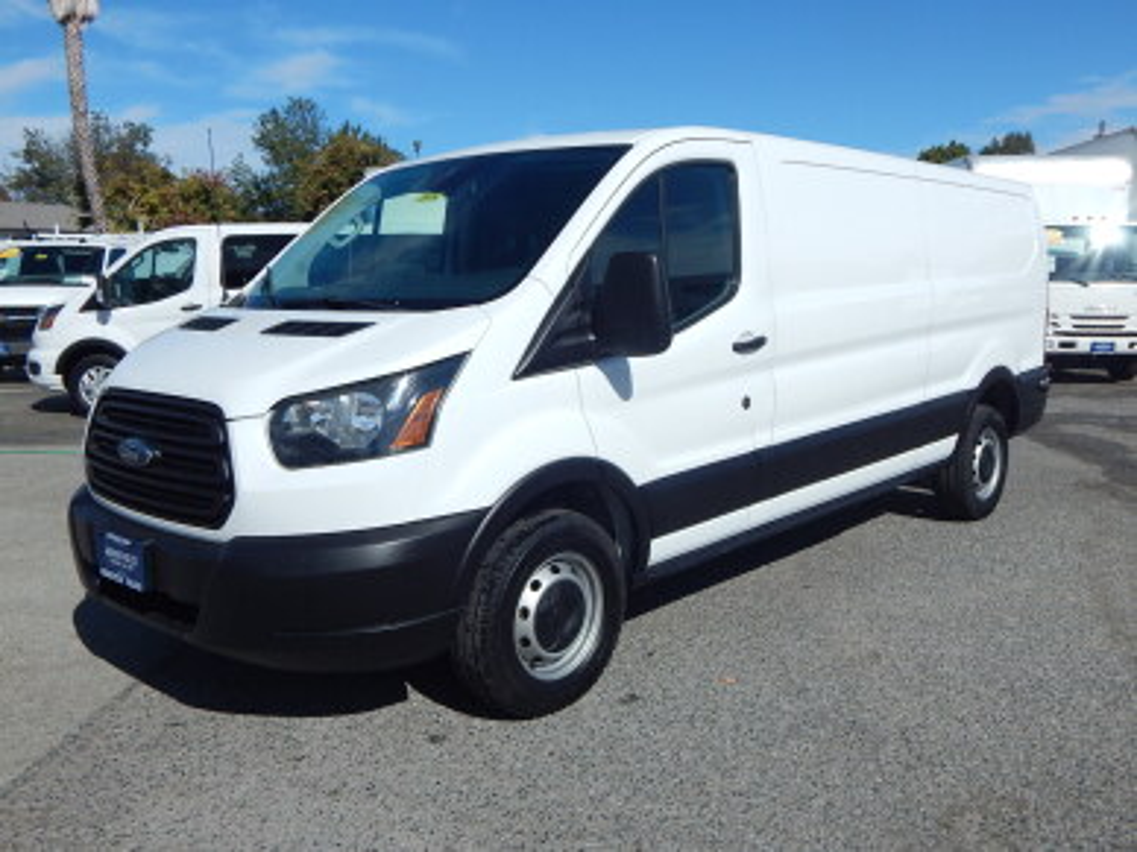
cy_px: 426
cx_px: 568
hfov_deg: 58.4
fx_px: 1018
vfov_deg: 45.4
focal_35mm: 31
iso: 125
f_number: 6.5
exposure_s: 1/1500
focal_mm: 5.6
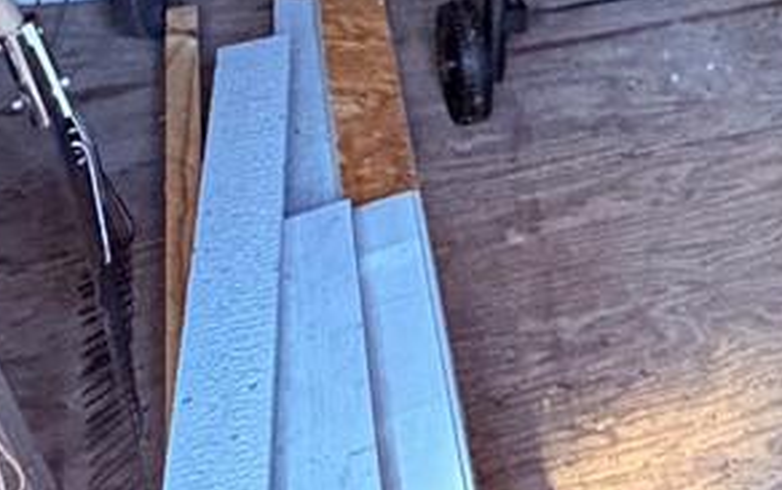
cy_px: -659
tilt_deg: -7.6
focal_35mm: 104
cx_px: 943
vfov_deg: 10.8
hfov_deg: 18.9
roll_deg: -0.2
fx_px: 2218
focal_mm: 2.22
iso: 640
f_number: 2.2
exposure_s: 1/60
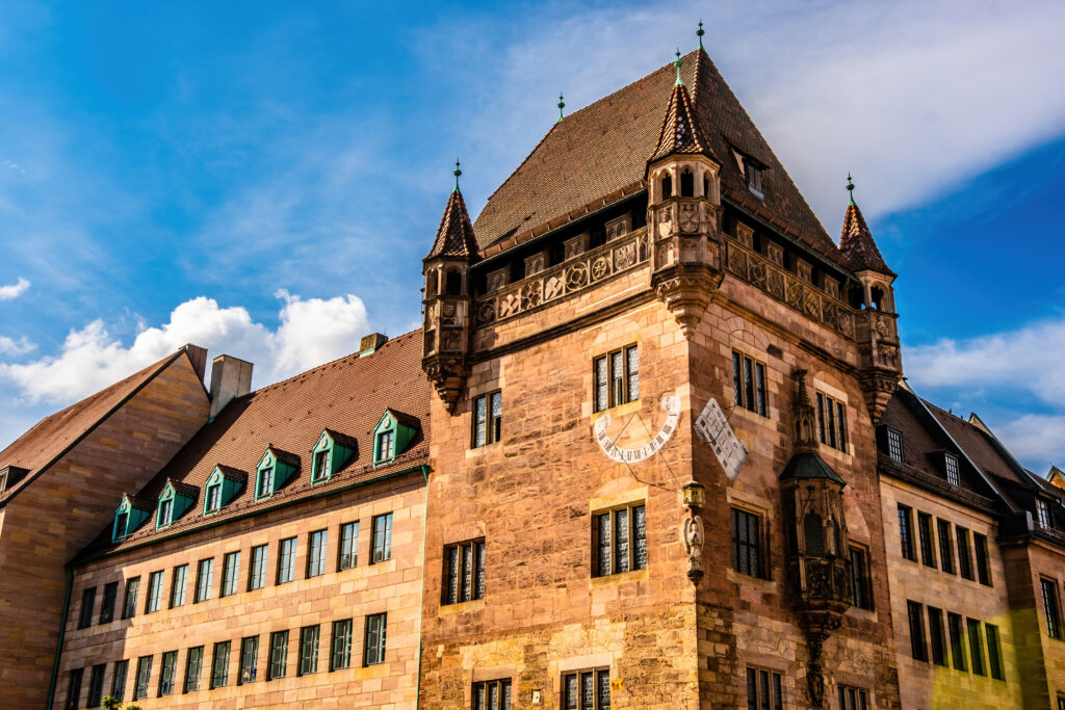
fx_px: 1243
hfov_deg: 46.4
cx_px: 532
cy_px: 355
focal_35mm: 42
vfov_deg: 31.9
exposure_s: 1/250
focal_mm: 28
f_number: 11
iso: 250
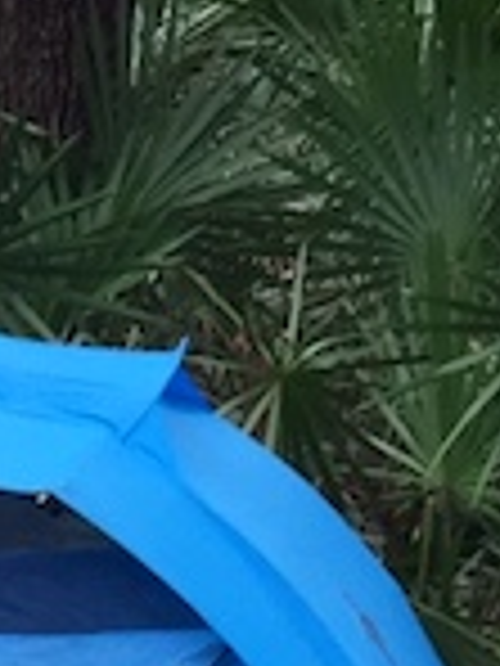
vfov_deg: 11.2
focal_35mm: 170
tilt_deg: +7.3
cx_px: -32
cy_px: -286
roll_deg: -0.8
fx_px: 3274
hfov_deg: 8.7
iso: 40
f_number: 2.2
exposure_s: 1/60
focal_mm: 4.15
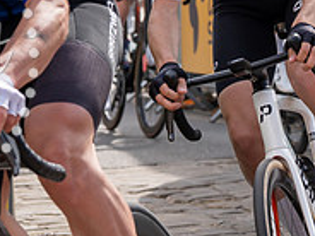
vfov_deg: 4.7
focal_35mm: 312
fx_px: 2839
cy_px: -172
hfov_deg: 6.3
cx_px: 213
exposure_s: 1/1000
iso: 320
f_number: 5
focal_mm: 70
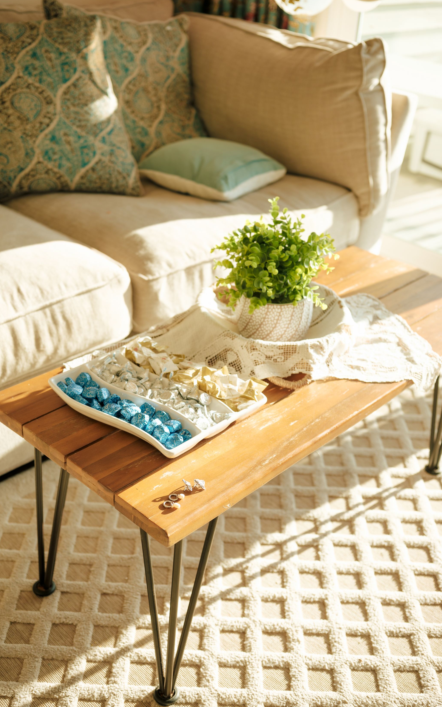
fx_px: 829
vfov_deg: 46.2
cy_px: 356
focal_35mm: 43
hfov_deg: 29.8
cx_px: 189
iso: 250
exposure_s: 1/200
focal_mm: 50
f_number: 4
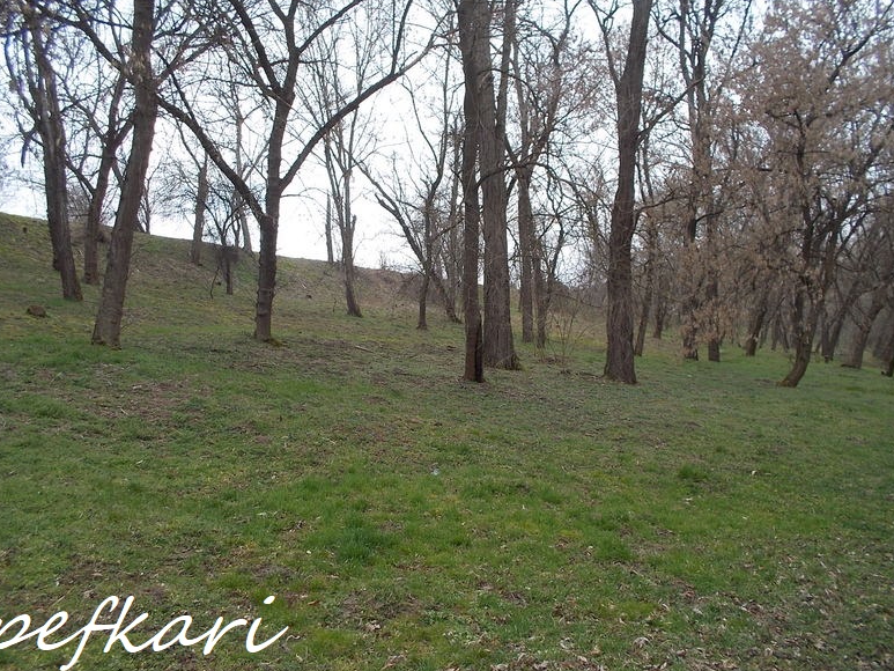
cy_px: 339
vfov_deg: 46.8
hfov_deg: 59.9
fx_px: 775
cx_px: 436
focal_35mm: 30
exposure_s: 1/160
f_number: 3.3
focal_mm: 4.1
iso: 80
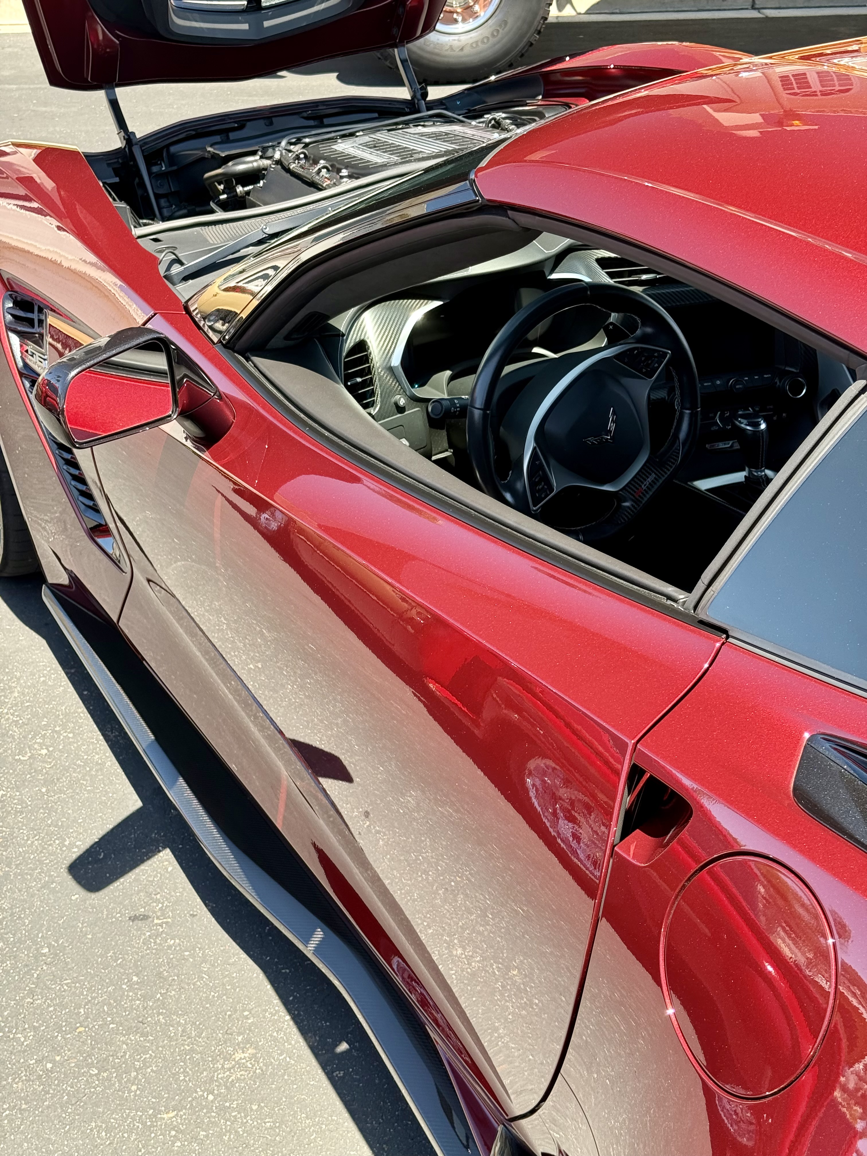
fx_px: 1603
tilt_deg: -27.5
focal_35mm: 48
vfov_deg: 39.7
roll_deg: +0.0
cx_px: 434
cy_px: 578
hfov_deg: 30.3
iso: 100
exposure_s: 1/254
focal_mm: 6.76
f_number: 1.78
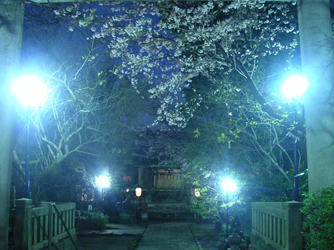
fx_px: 367
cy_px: 125
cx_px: 167
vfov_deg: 37.7
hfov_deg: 49.0
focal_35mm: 38
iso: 200
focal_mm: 6
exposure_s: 1
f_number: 2.8
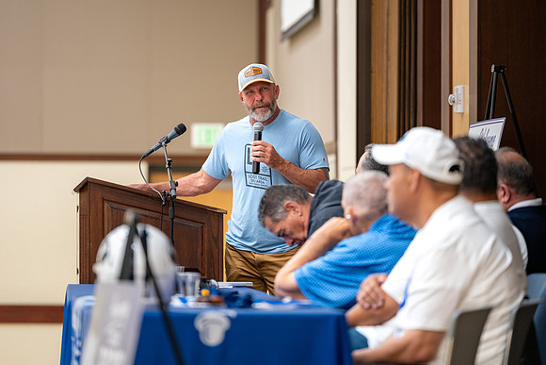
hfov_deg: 9.5
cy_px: 171
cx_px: 268
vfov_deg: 6.3
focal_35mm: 217
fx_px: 3292
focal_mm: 200
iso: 800
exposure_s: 1/100
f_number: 2.8
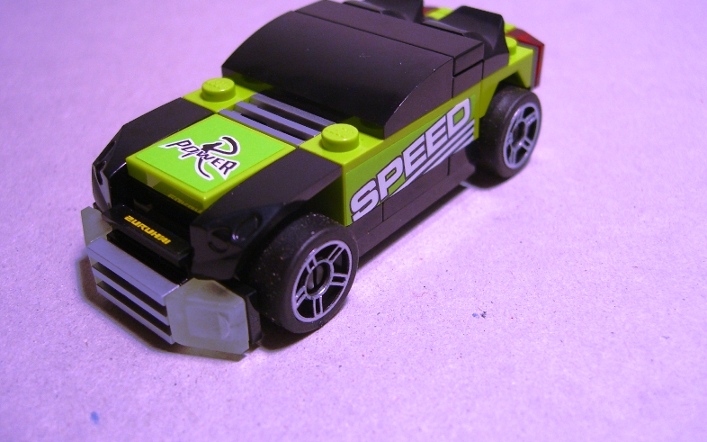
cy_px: 183
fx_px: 790
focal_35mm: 41
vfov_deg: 31.2
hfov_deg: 48.2
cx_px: 354
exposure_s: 1/20
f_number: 2.8
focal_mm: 7.9
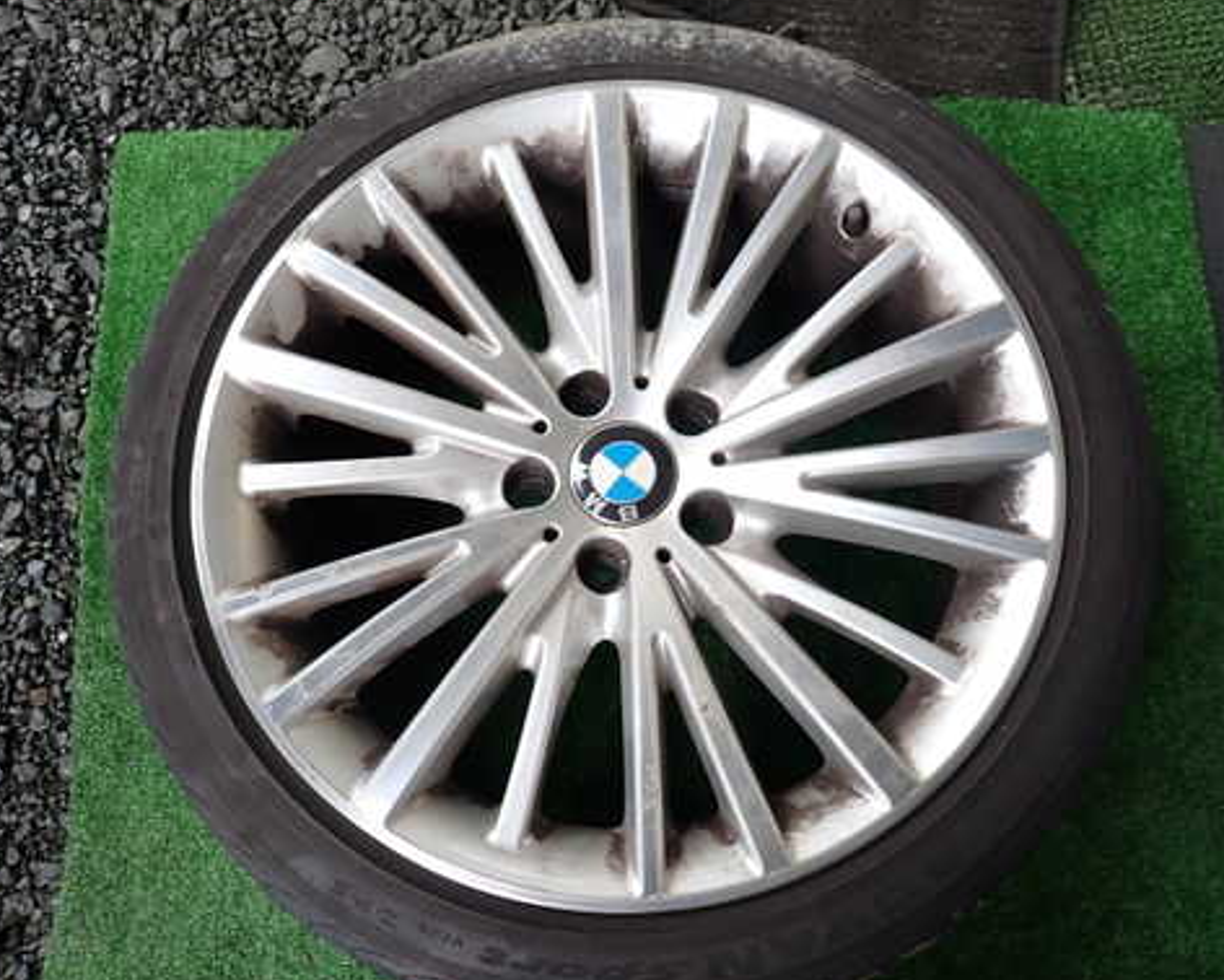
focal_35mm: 31
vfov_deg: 47.1
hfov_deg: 57.2
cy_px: 521
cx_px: 615
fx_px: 1123
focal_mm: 4.5
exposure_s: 1/200
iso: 100
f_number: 2
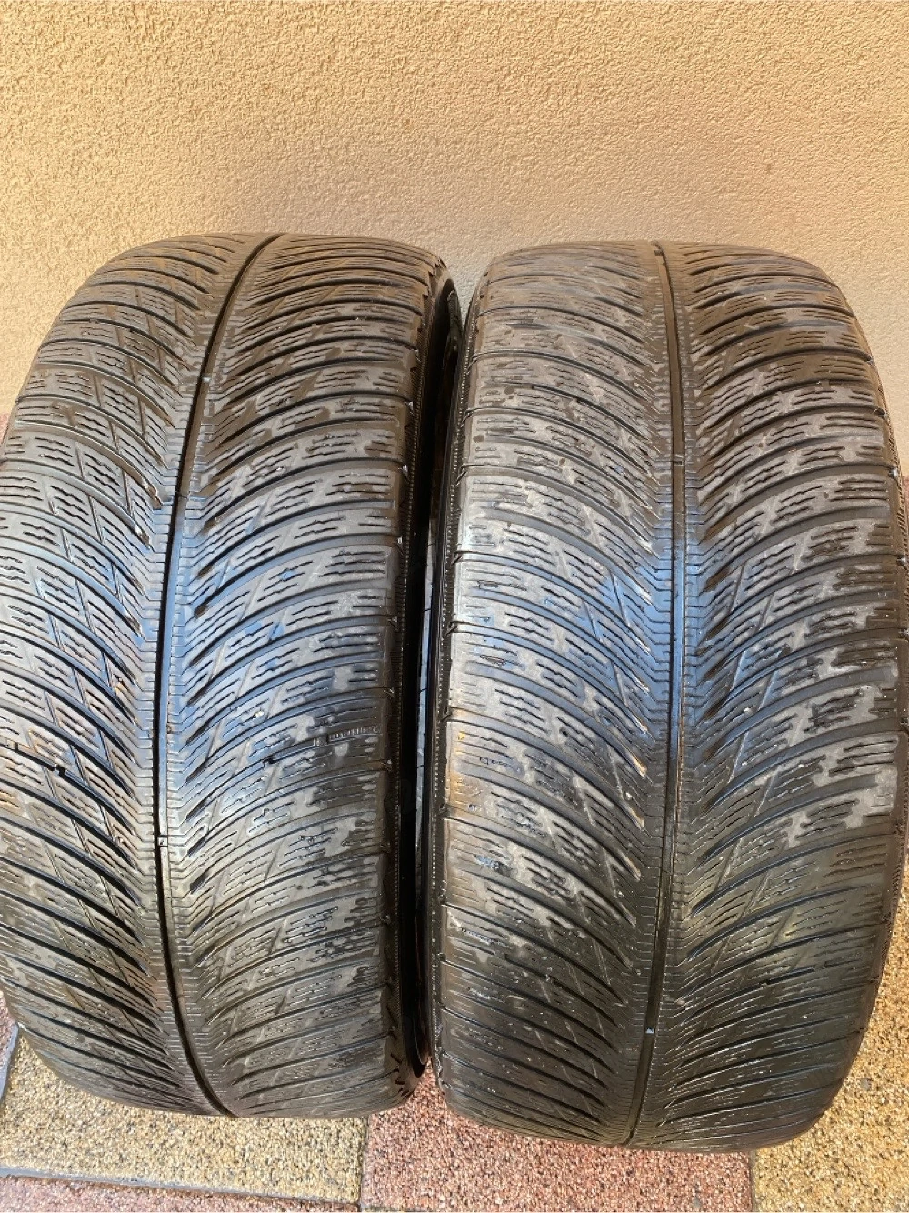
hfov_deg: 53.0
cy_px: 606
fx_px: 911
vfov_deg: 67.3
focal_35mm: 26
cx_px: 454
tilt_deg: -60.4
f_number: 1.8
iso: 100
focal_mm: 4.25
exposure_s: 1/122
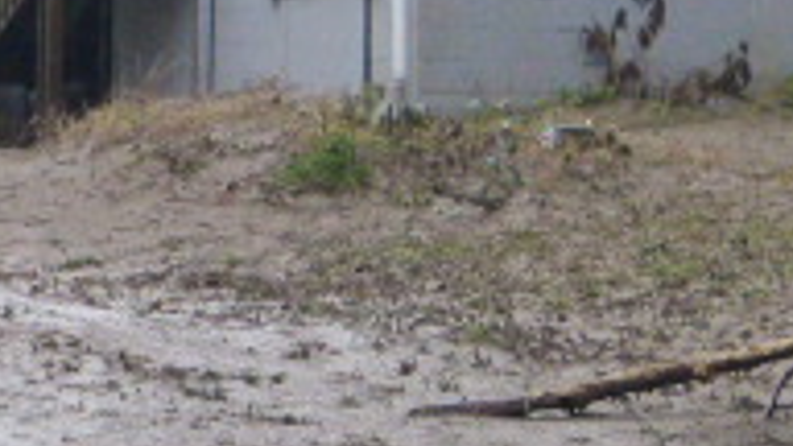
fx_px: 4121
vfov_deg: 6.1
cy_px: -264
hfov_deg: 10.9
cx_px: 686
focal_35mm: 196
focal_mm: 9.7
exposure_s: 1/60
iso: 800
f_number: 4.6
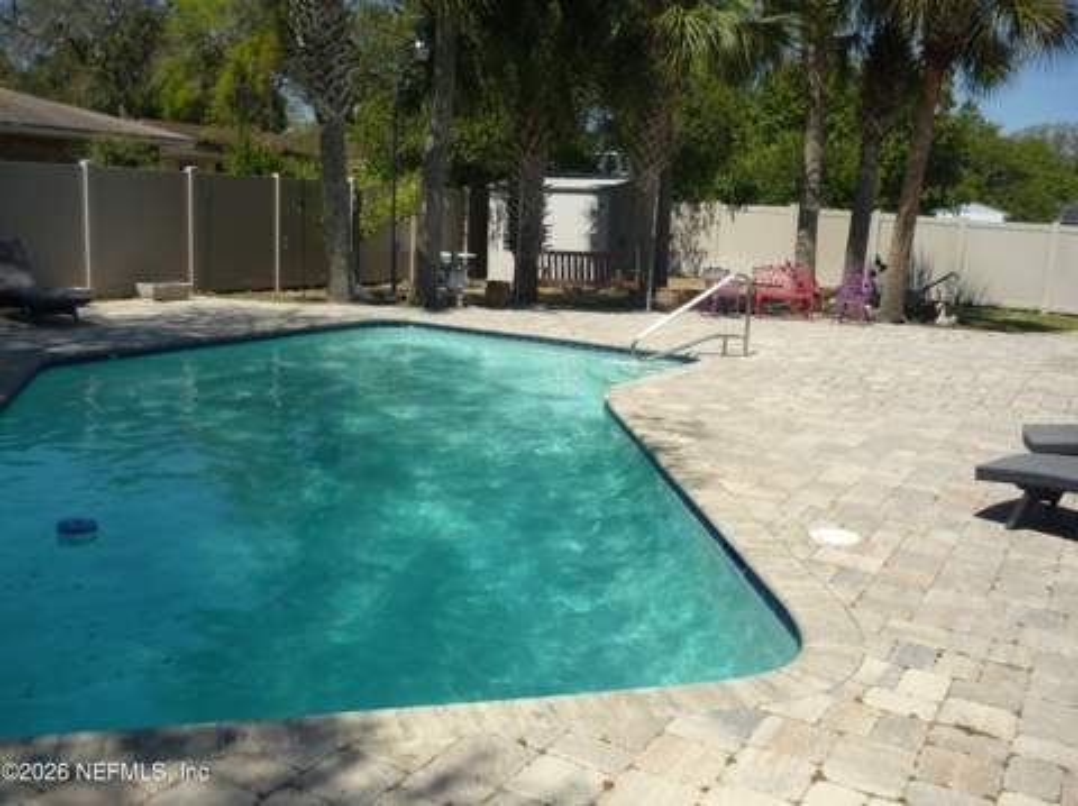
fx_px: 1027
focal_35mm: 33
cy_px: 403
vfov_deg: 42.9
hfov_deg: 55.4
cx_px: 539
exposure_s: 1/250
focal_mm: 5.5
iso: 100
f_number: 8
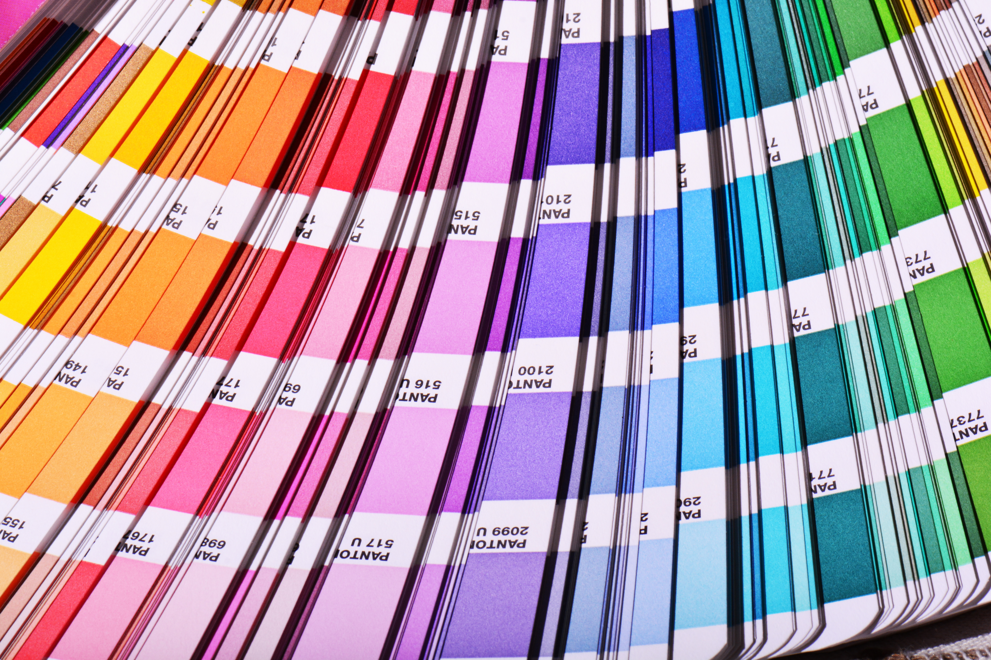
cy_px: 330
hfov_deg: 13.0
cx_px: 496
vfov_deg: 8.7
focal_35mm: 158
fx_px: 4335
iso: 250
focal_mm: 105
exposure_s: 1/40
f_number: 25
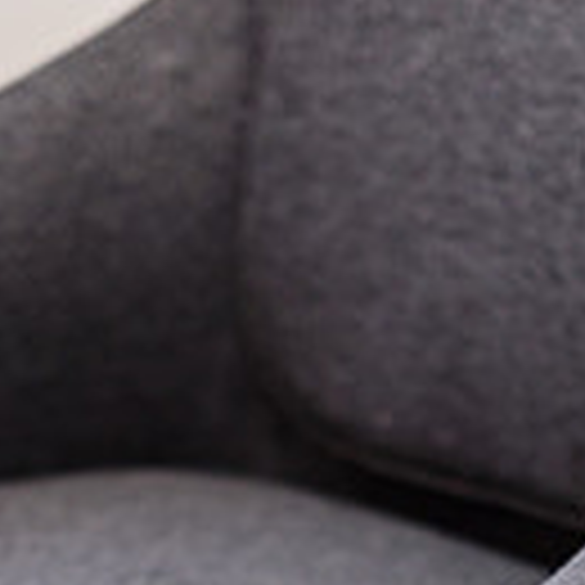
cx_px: 310
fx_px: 4780
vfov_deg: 6.9
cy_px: 1004
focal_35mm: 250
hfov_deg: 7.0
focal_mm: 85
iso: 640
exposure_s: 1/640
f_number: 1.4
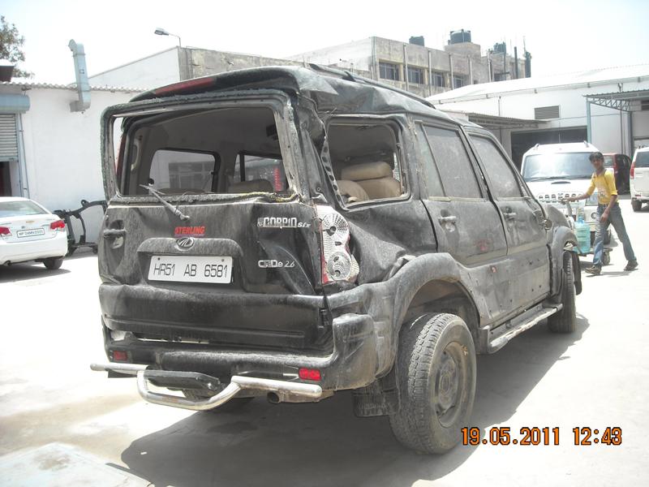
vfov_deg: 40.7
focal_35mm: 35
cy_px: 244
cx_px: 324
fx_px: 656
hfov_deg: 52.6
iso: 64
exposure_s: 1/402
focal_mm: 5.7
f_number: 2.8
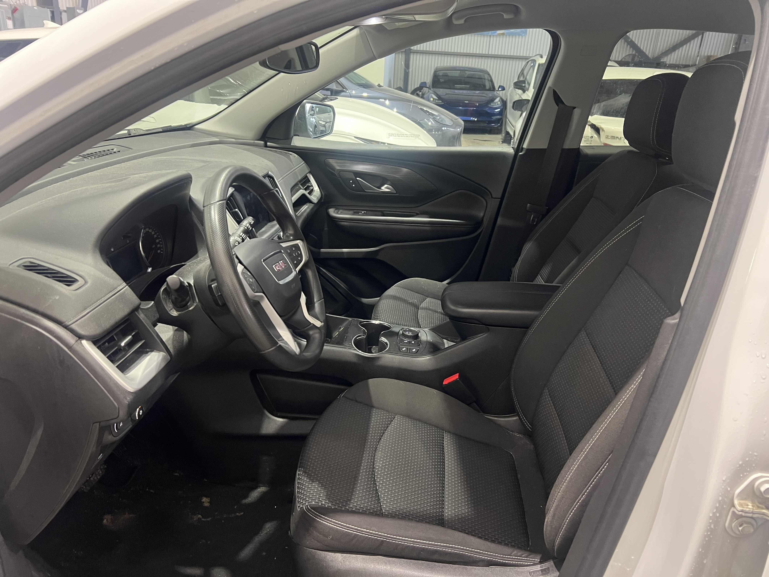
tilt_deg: -21.9
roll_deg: -3.9
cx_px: 384
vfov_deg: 53.1
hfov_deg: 67.3
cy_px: 288
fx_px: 578
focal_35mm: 26
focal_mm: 5.7
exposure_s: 1/60
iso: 400
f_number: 1.5
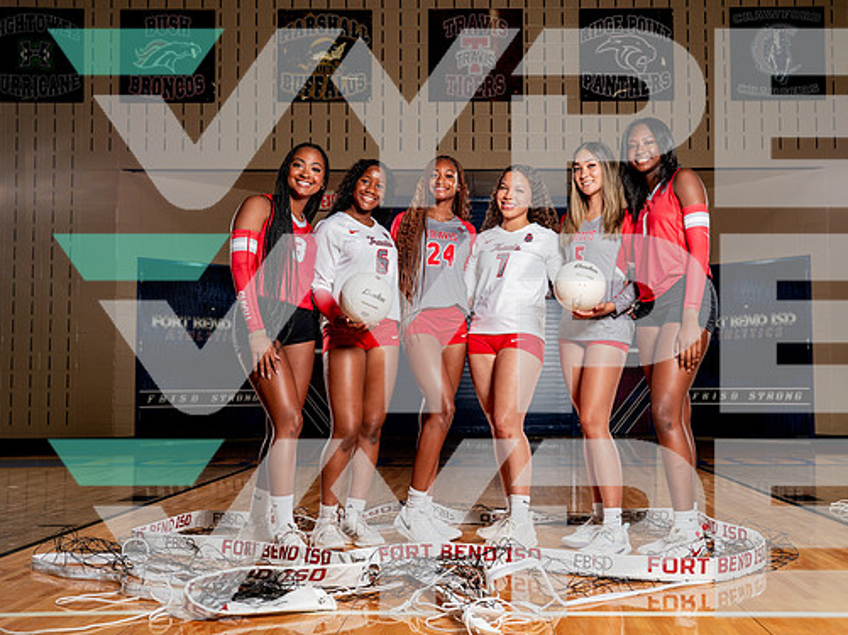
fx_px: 955
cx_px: 484
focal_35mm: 39
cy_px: 324
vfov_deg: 36.8
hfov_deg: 47.8
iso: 200
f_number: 5.6
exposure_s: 1/250
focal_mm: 35
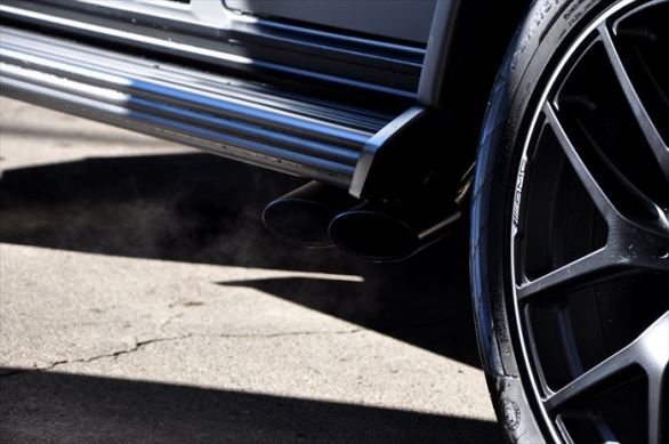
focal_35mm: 158
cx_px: 334
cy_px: 222
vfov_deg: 8.7
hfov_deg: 13.1
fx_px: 2923
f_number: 9
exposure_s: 1/100
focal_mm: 105
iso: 200
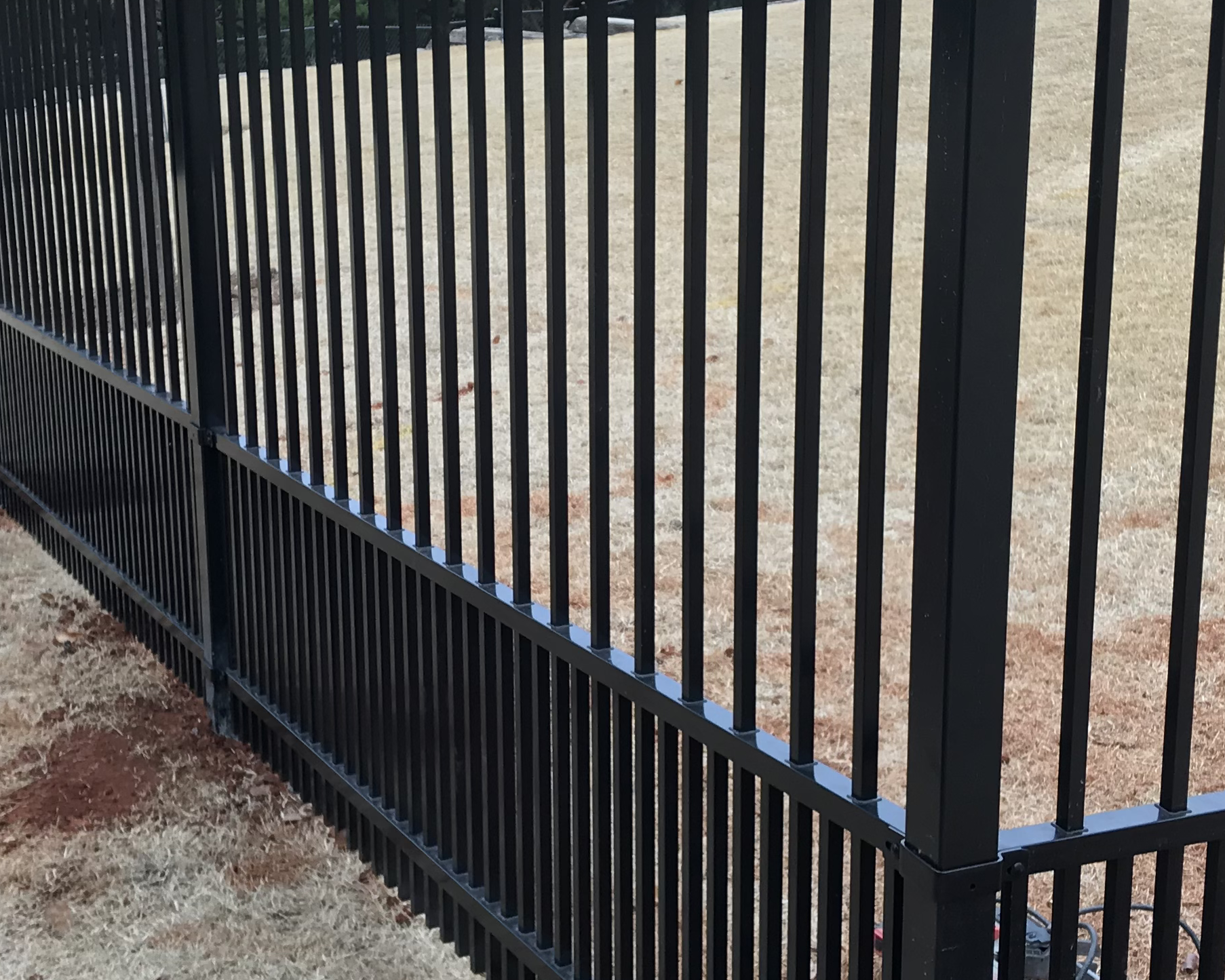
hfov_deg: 30.9
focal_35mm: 61
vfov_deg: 25.0
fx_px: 2212
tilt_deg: -15.9
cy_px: 474
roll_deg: +0.6
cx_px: 551
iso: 20
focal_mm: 3.99
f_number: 1.8
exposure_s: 1/40
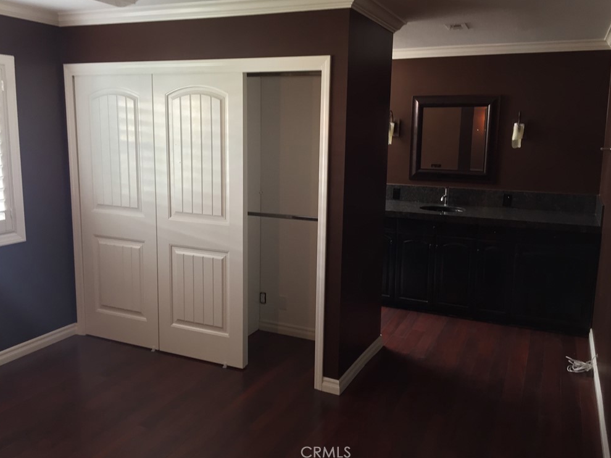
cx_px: 309
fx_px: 529
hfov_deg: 60.0
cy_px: 224
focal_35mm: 30
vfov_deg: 46.8
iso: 125
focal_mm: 4.15
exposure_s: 1/30
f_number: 2.2
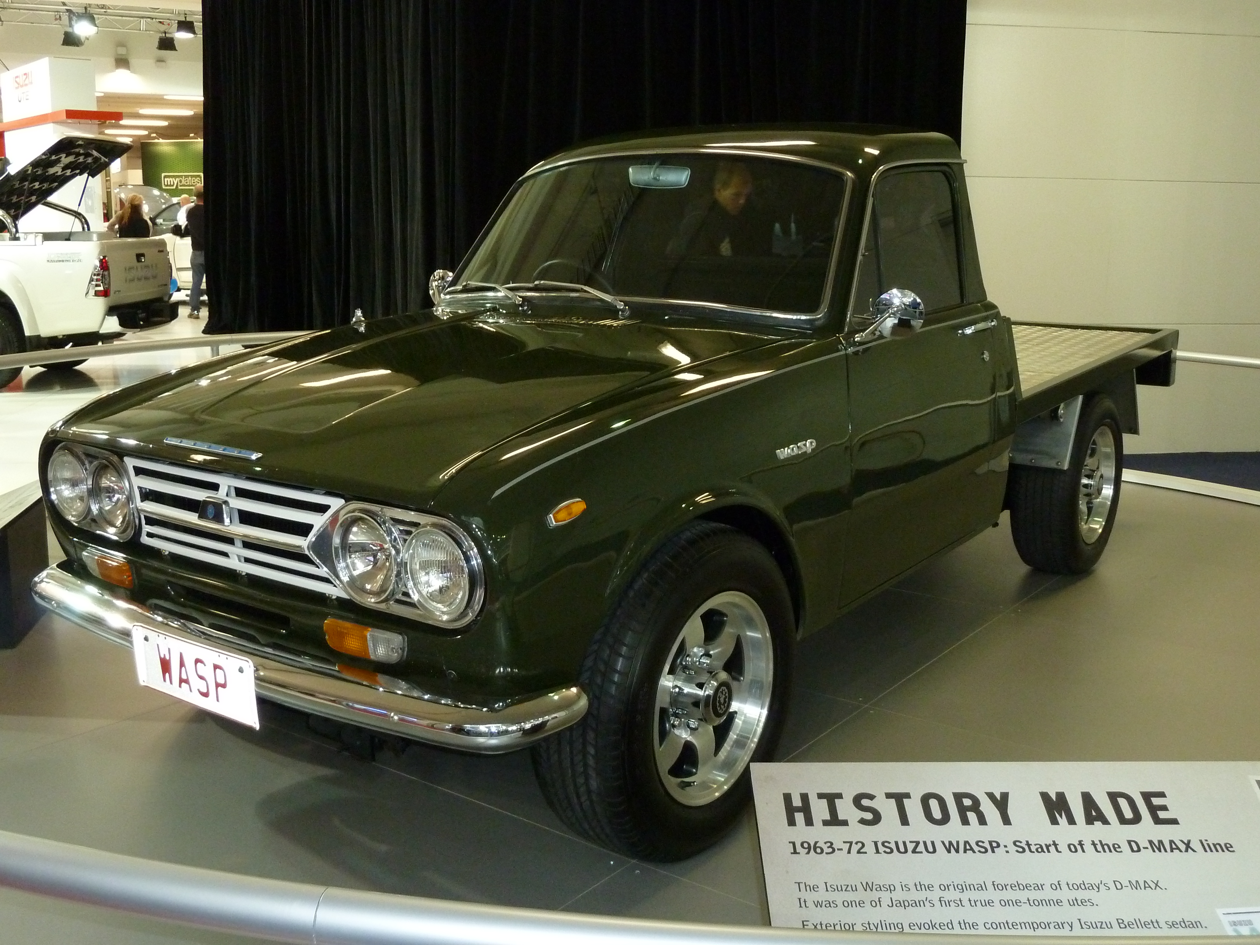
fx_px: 1274
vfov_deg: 40.7
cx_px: 630
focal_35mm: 35
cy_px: 472
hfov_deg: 52.6
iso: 400
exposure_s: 1/30
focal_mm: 5.7
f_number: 3.5
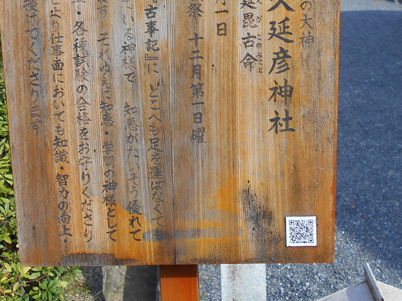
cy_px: 24
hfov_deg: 34.9
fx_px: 639
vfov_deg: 25.6
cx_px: 199
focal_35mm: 55
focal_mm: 4.6
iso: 80
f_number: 3.2
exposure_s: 1/640
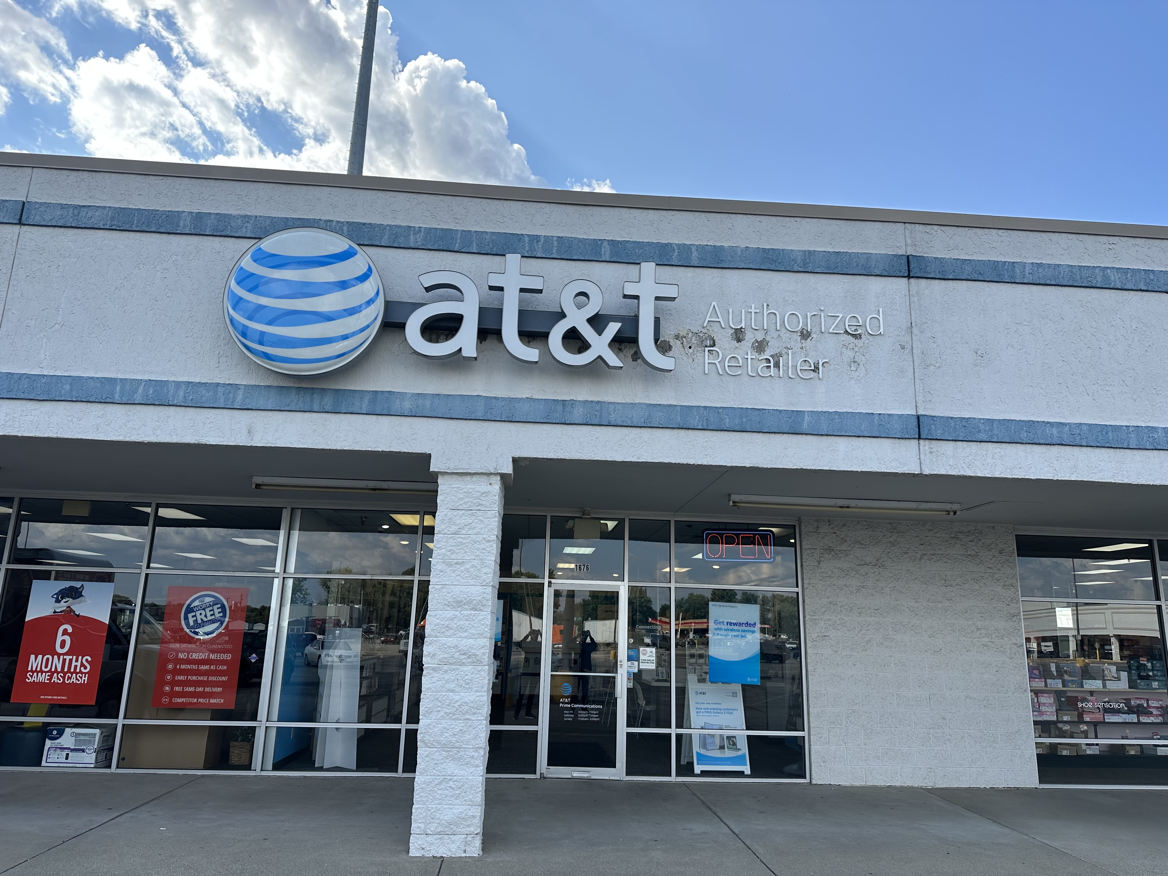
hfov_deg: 71.6
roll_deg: -1.0
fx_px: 810
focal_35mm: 24
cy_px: 438
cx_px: 584
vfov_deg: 56.8
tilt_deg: +13.0
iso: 80
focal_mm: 6.86
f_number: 1.78
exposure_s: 1/2809
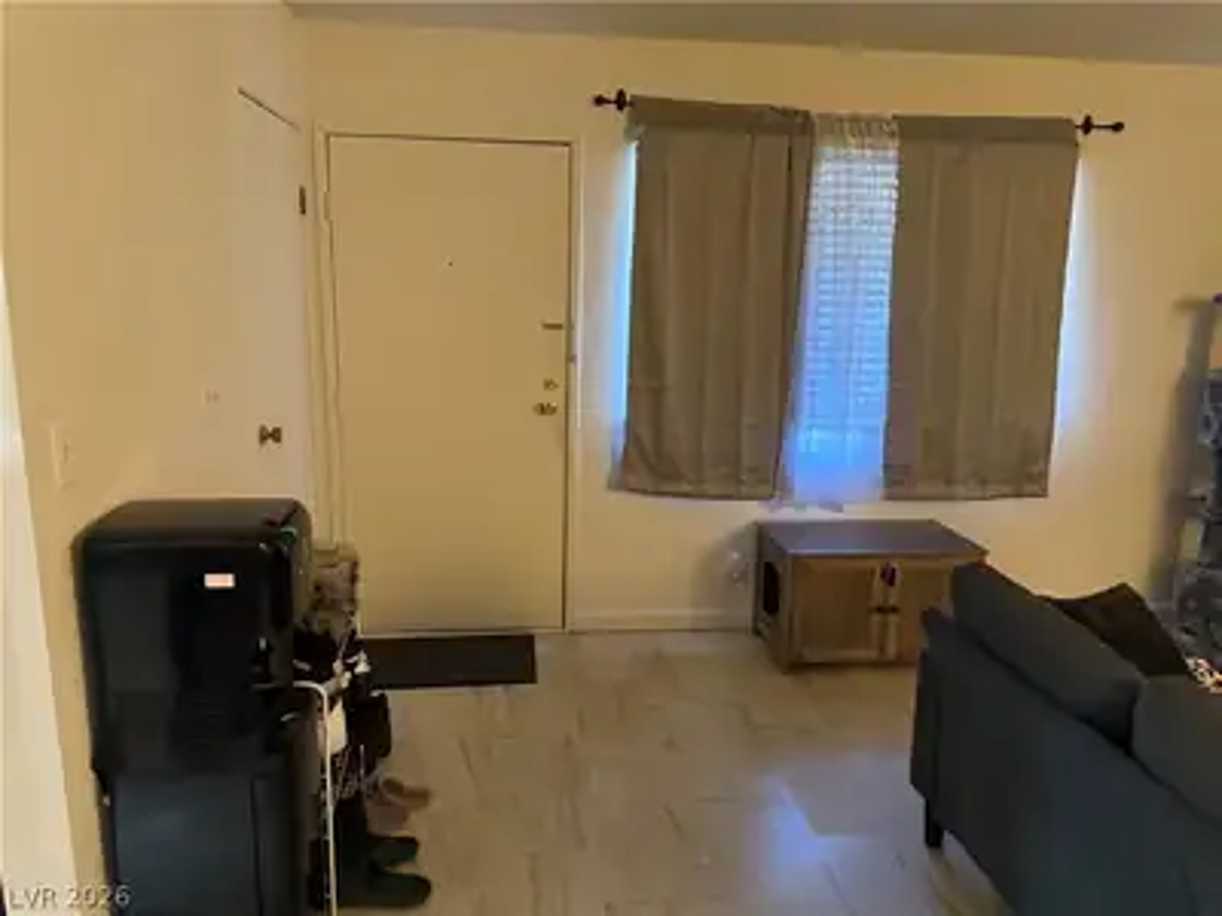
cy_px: 458
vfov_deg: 56.8
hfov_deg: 71.6
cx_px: 611
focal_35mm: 24
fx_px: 847
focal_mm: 6.76
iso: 800
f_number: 1.78
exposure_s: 1/40
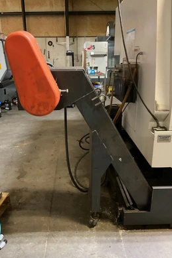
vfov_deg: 60.3
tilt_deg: -17.2
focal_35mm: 31
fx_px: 222
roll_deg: -0.9
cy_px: 128
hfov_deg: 42.2
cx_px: 78
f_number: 1.8
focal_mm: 3
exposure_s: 1/30
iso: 500
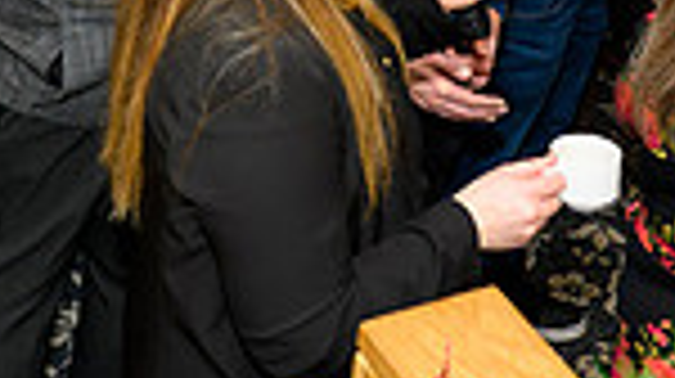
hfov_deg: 22.0
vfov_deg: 11.0
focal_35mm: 97
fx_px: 1734
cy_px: -440
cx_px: 369
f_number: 4
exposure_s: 1/160
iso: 1250
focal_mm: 24
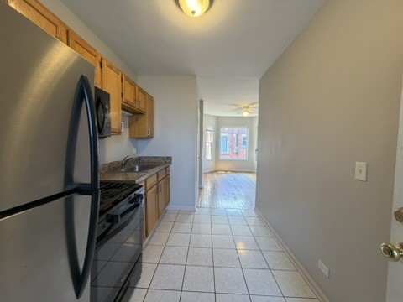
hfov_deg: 102.1
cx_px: 202
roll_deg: +0.1
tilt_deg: -3.5
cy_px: 151
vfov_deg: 85.7
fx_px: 163
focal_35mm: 14
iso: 200
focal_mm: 2.22
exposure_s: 1/60
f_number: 2.2
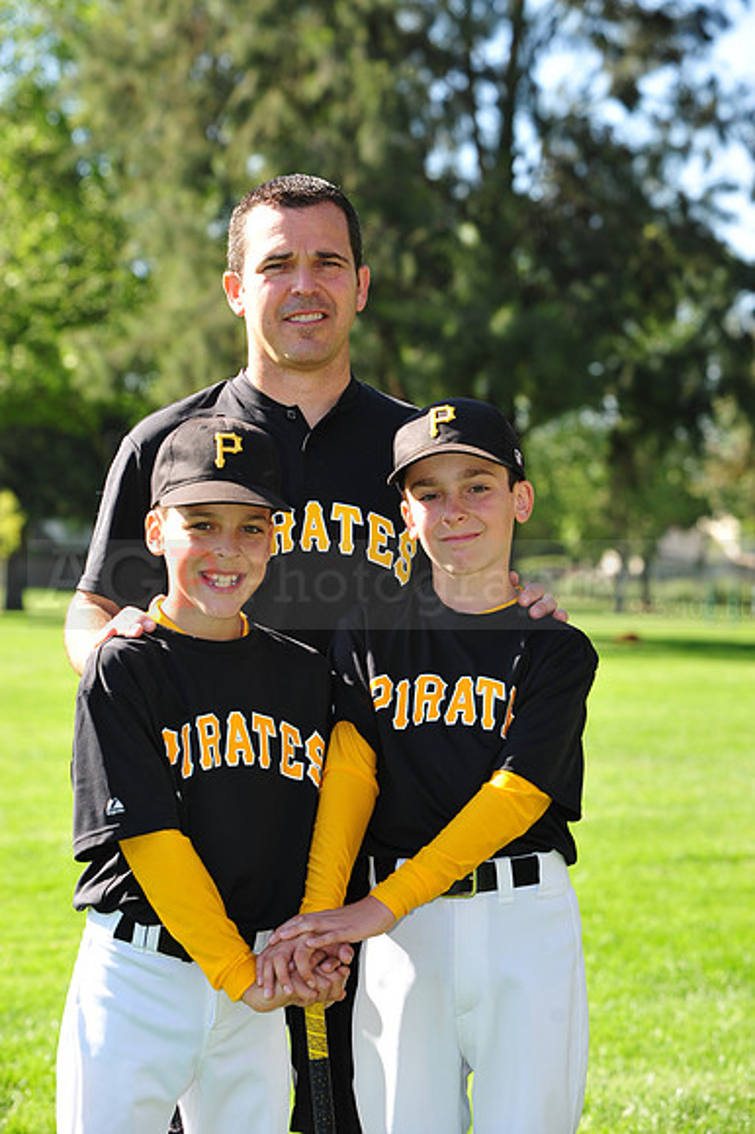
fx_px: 3307
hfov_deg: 13.0
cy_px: 567
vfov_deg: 19.5
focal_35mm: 105
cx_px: 378
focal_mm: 105
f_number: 6.3
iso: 200
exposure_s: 1/250
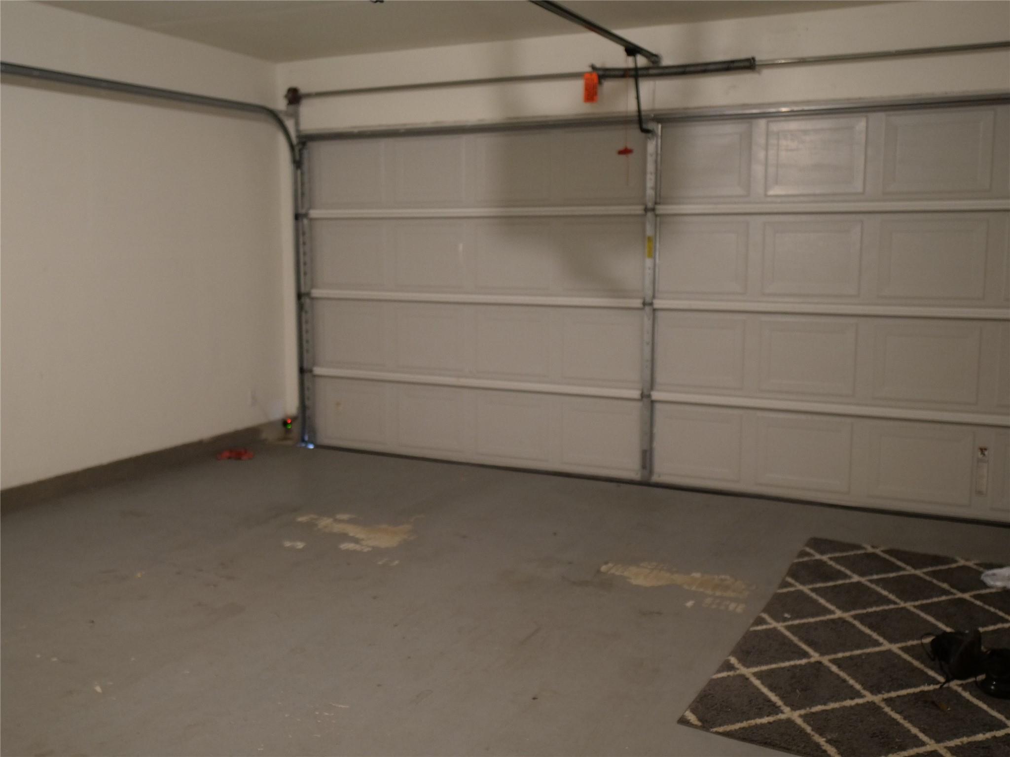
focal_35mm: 32
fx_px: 934
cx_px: 505
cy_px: 378
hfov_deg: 56.8
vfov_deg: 44.2
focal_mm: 16
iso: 1000
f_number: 1.4
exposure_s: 1/60
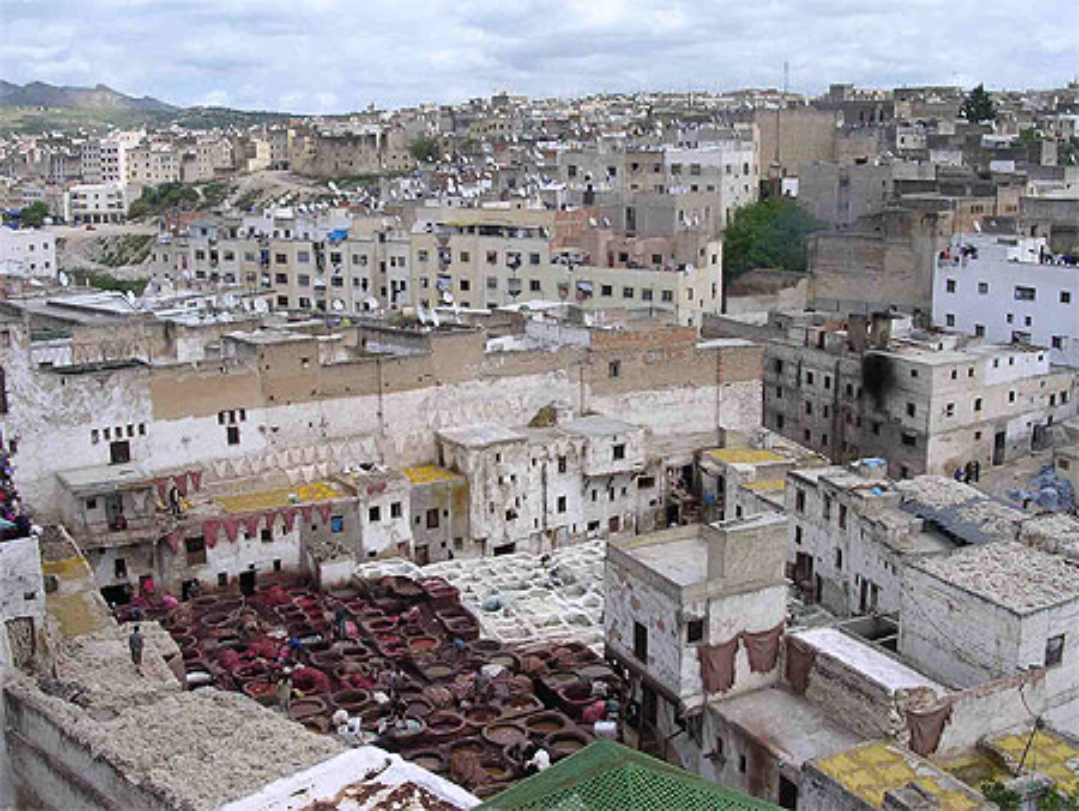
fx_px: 1185
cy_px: 406
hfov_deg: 49.0
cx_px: 540
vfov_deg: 37.8
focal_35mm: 38
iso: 100
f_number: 5.6
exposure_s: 1/337
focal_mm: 5.8
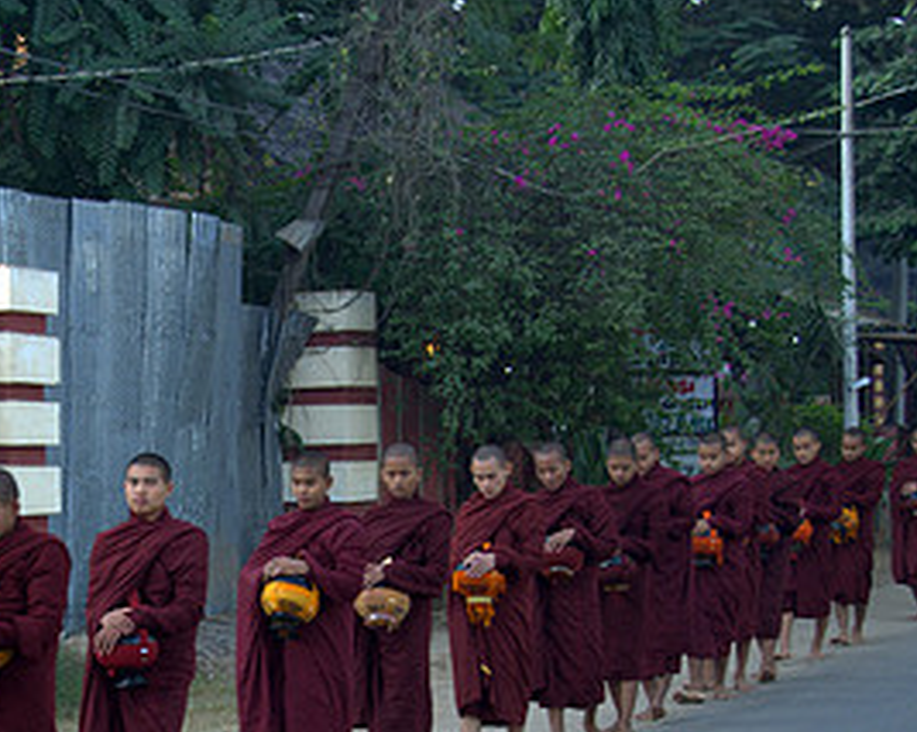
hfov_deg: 17.3
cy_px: 598
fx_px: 2982
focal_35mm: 110
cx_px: 144
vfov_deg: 13.9
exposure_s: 1/80
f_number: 4.2
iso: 200
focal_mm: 36
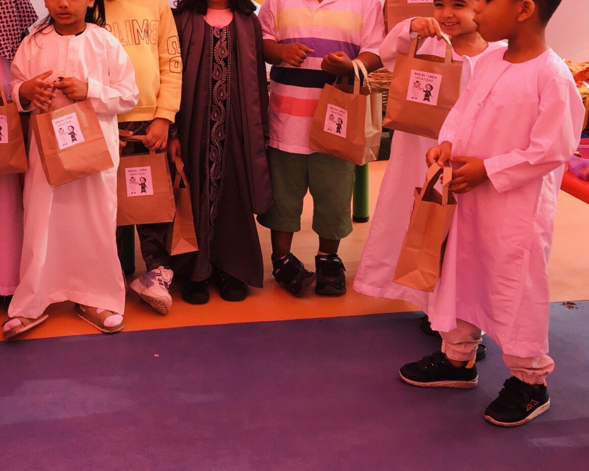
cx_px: 102
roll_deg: -0.1
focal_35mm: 63
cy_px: 46
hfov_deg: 29.2
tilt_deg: -10.7
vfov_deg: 23.6
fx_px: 1098
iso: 25
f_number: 2.2
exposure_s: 1/120
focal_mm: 4.15
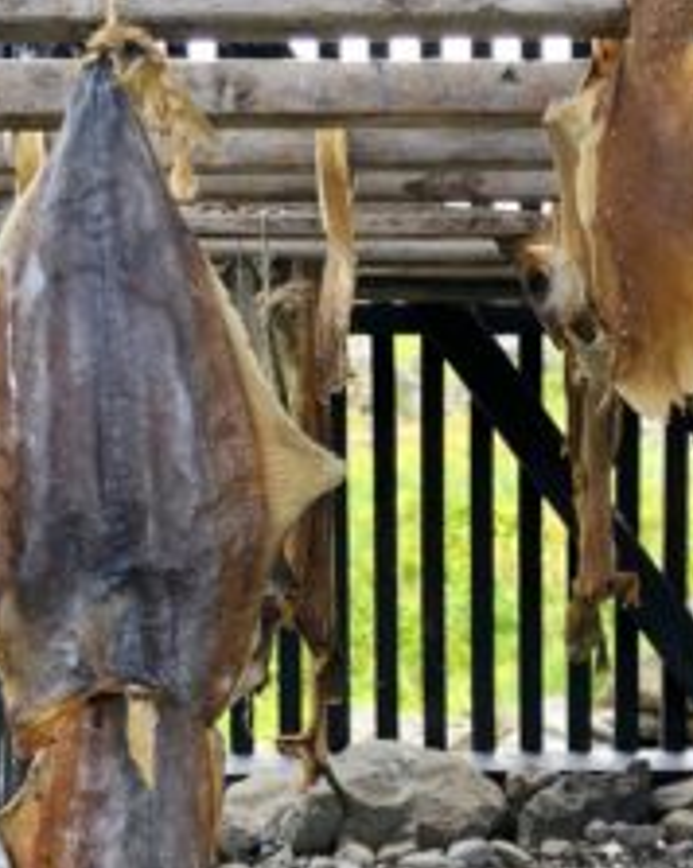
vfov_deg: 38.0
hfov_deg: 30.7
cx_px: 409
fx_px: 1258
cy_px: 502
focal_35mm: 49
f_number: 1.8
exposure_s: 1/120
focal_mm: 3.99
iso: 64
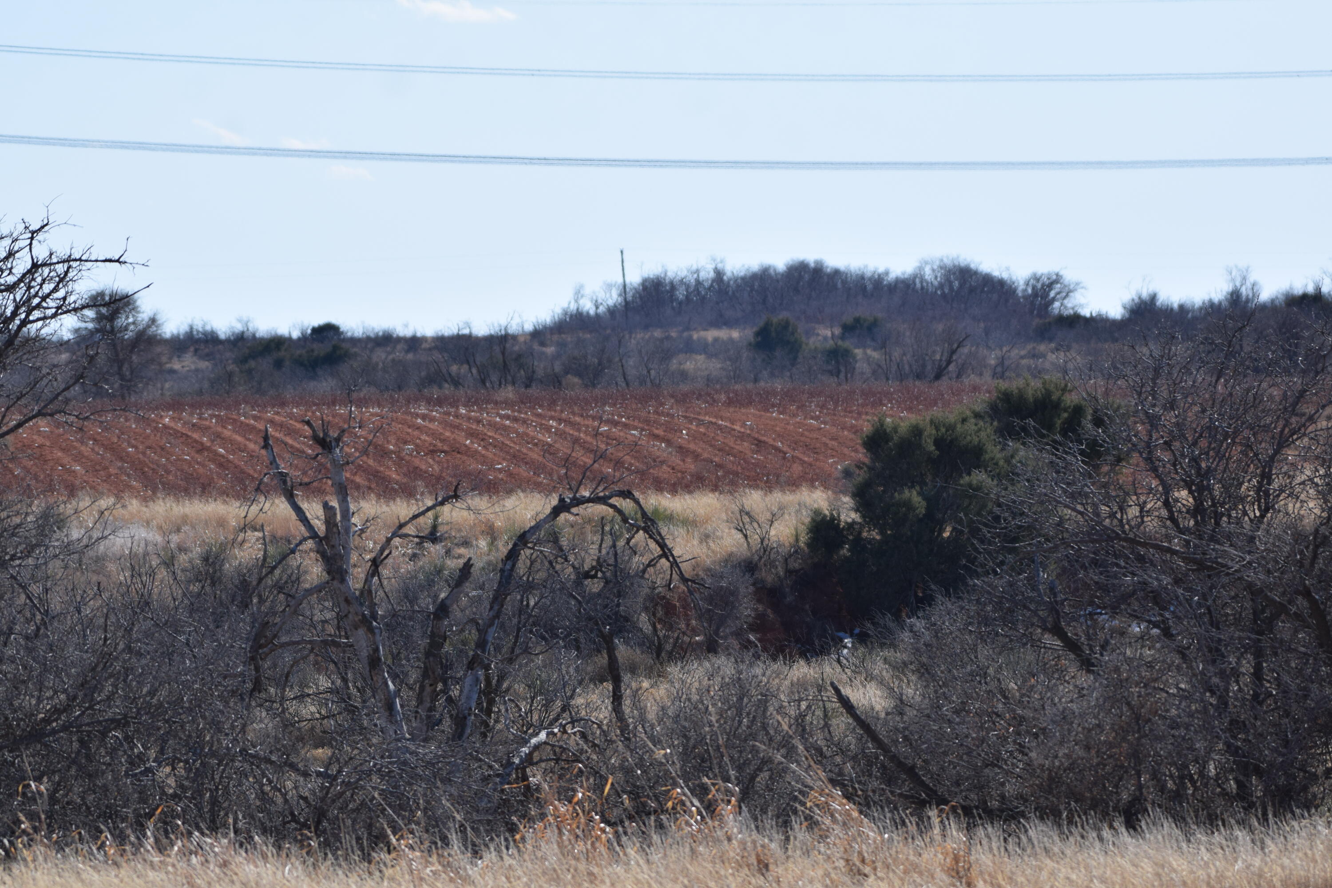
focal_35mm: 300
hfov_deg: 6.9
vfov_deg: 4.6
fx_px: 11099
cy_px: 444
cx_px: 666
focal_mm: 200
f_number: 5.6
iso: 360
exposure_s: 1/2000
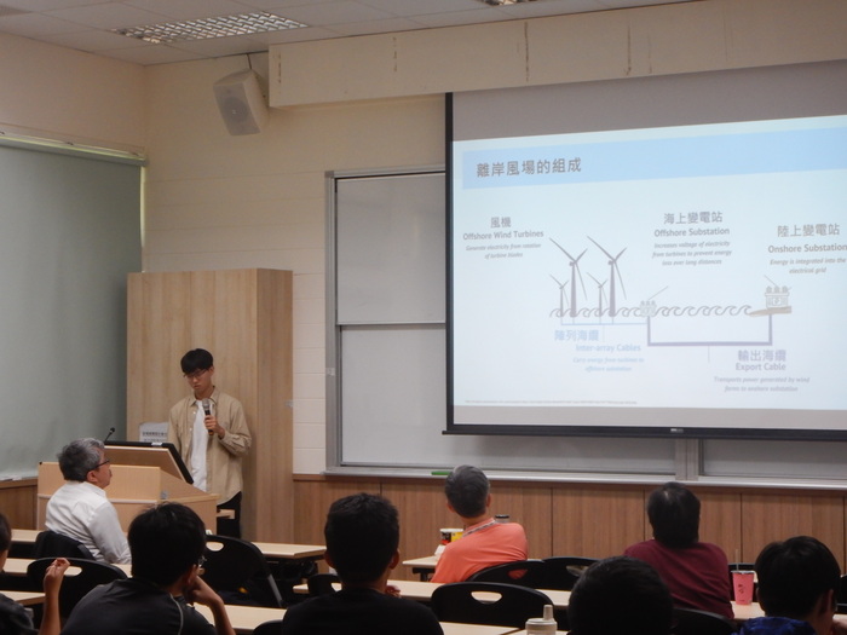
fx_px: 1762
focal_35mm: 72
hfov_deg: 27.0
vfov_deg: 20.4
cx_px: 424
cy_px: 318
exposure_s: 1/30
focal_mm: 13
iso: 320
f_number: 4.5
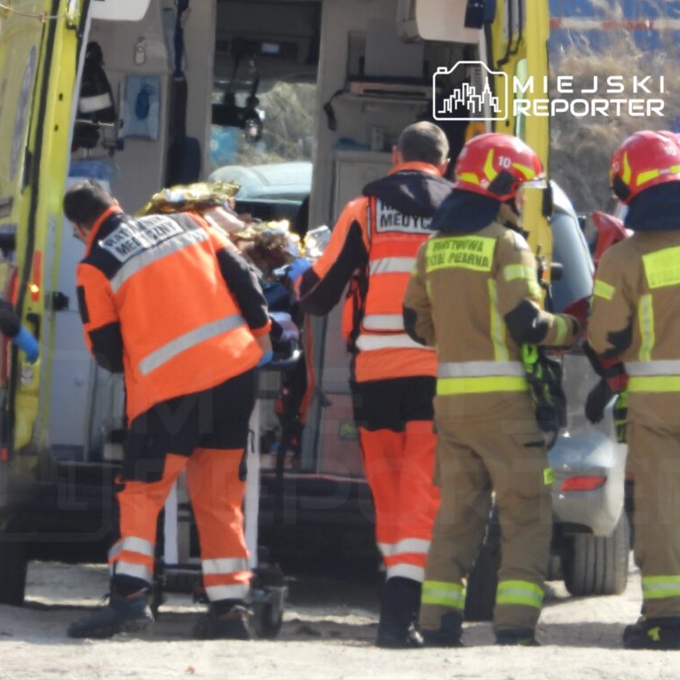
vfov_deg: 1.2
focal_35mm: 1418
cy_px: 340
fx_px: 31515
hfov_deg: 1.2
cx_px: 273
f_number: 5.6
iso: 250
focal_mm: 216
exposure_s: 1/500
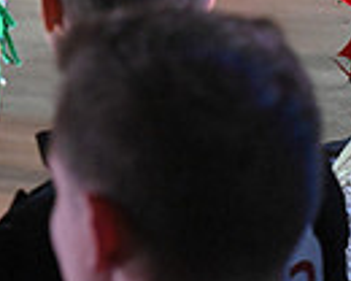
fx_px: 3574
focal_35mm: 344
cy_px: -155
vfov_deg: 4.5
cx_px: -370
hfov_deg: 5.5
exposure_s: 1/400
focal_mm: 82
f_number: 5
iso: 5000
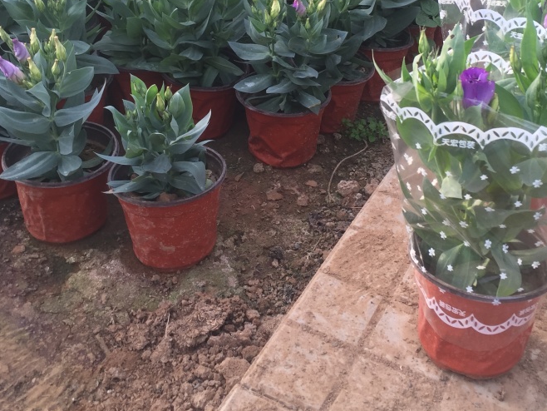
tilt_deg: -26.4
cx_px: 305
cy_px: 74
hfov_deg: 40.4
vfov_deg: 30.1
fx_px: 743
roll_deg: -2.8
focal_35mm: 47
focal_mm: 4.15
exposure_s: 1/100
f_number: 2.2
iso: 40
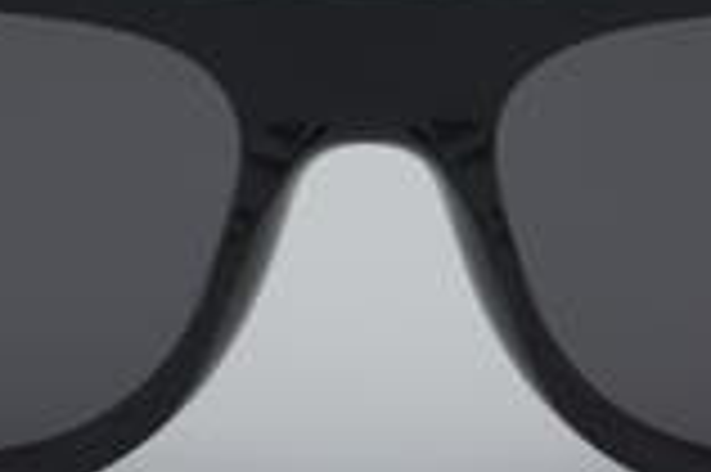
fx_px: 4129
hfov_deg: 9.8
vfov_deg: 6.5
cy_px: 175
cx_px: 364
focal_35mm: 209
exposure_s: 1/4
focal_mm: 55
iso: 100
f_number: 32
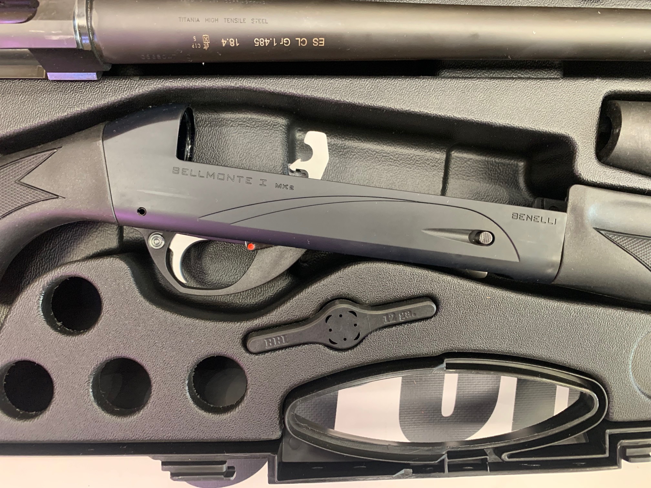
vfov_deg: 53.1
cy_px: 244
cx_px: 326
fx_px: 489
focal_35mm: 26
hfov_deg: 67.3
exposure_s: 1/33
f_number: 1.8
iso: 400
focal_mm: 4.25
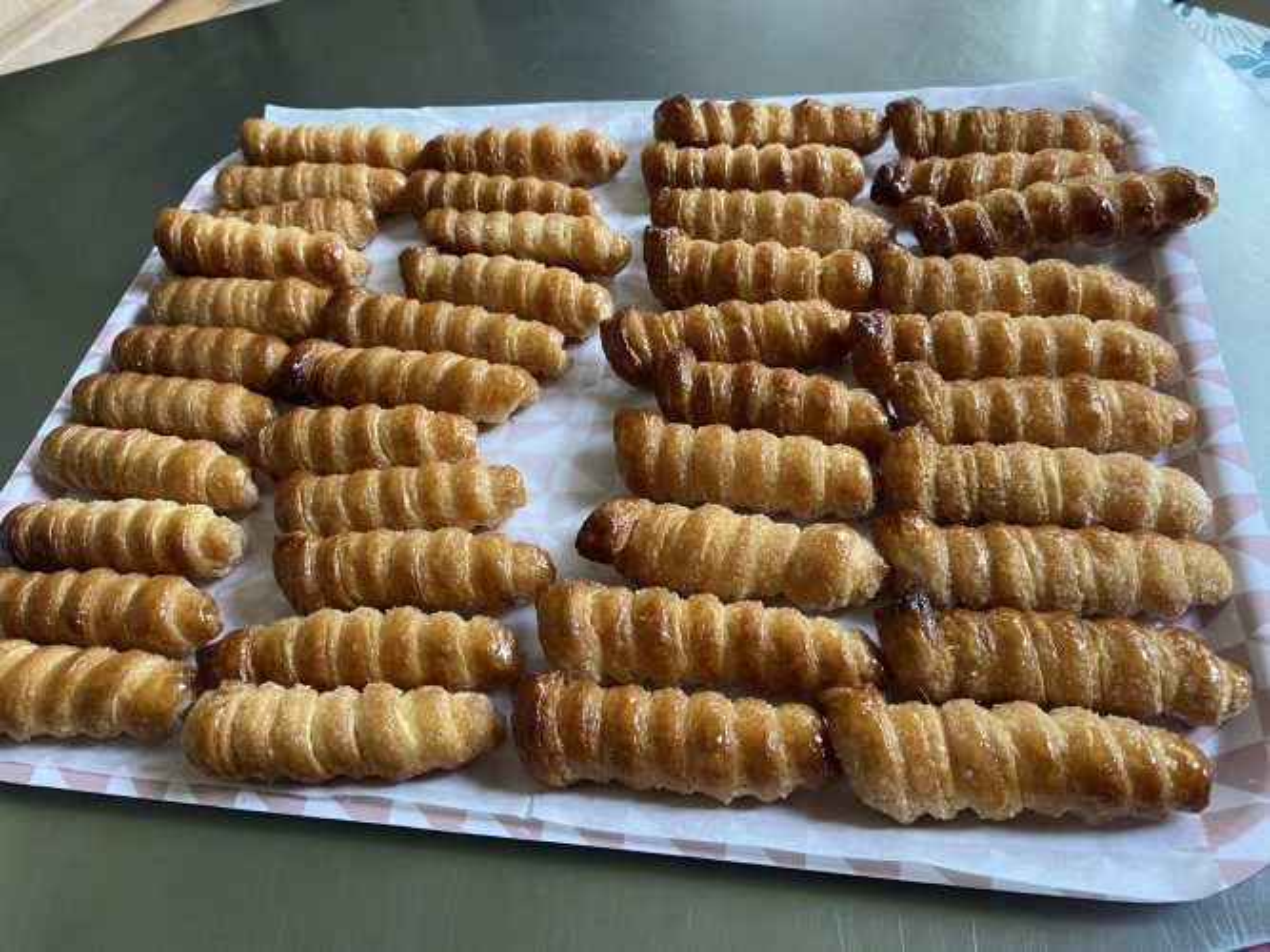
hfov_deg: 67.3
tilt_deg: -52.8
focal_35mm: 26
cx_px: 635
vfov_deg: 53.0
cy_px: 476
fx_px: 954
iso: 250
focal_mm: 4.25
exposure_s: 1/60
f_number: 1.8
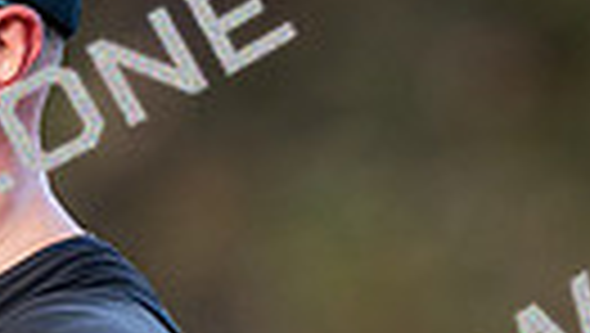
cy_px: 560
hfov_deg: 0.8
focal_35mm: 2790
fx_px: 43693
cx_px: 766
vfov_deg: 0.4
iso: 4000
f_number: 4
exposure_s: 1/2500
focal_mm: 600
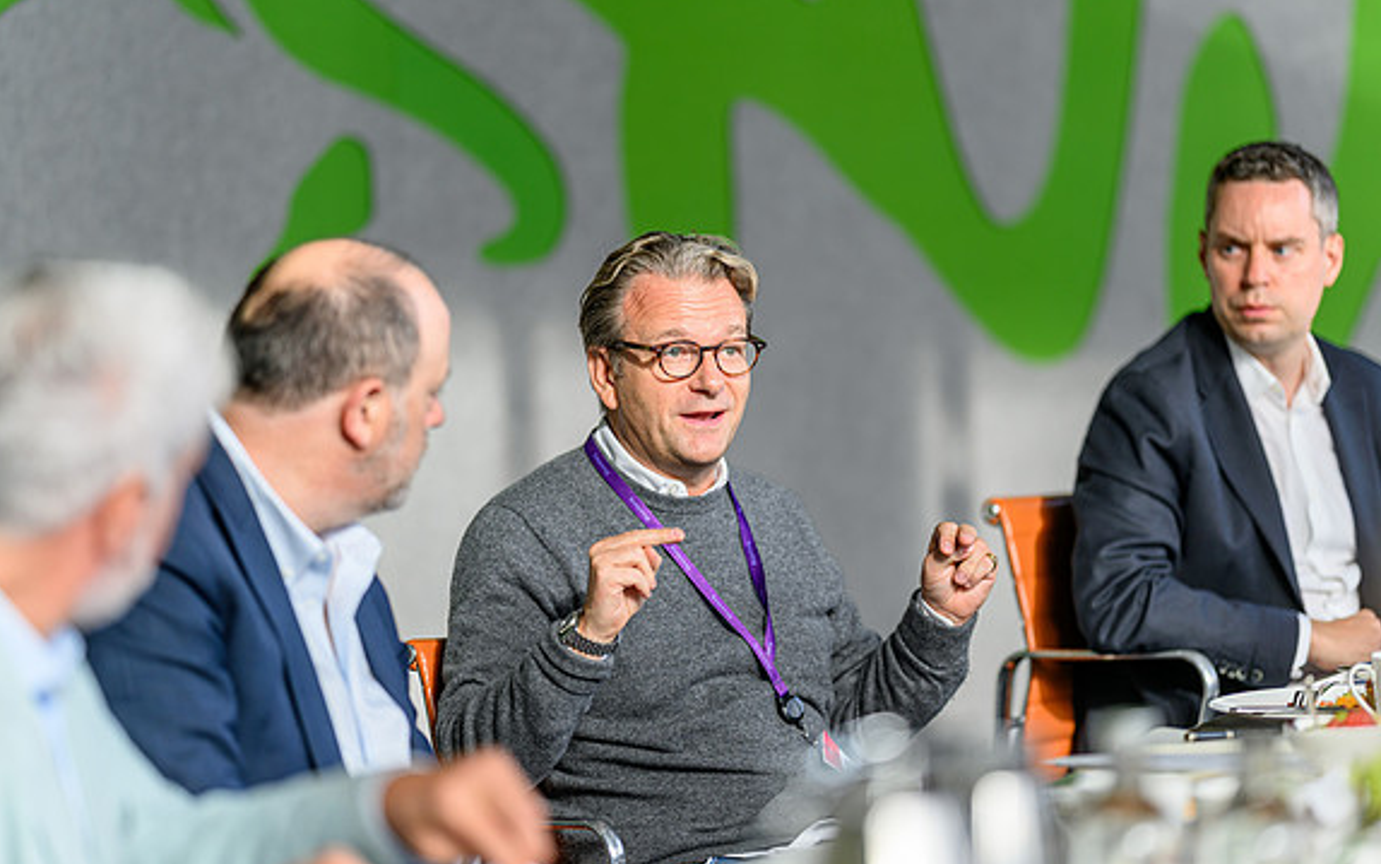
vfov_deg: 9.3
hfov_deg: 14.8
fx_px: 5308
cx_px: 693
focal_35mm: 141
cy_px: 434
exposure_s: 1/400
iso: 64
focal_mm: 135
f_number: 1.8
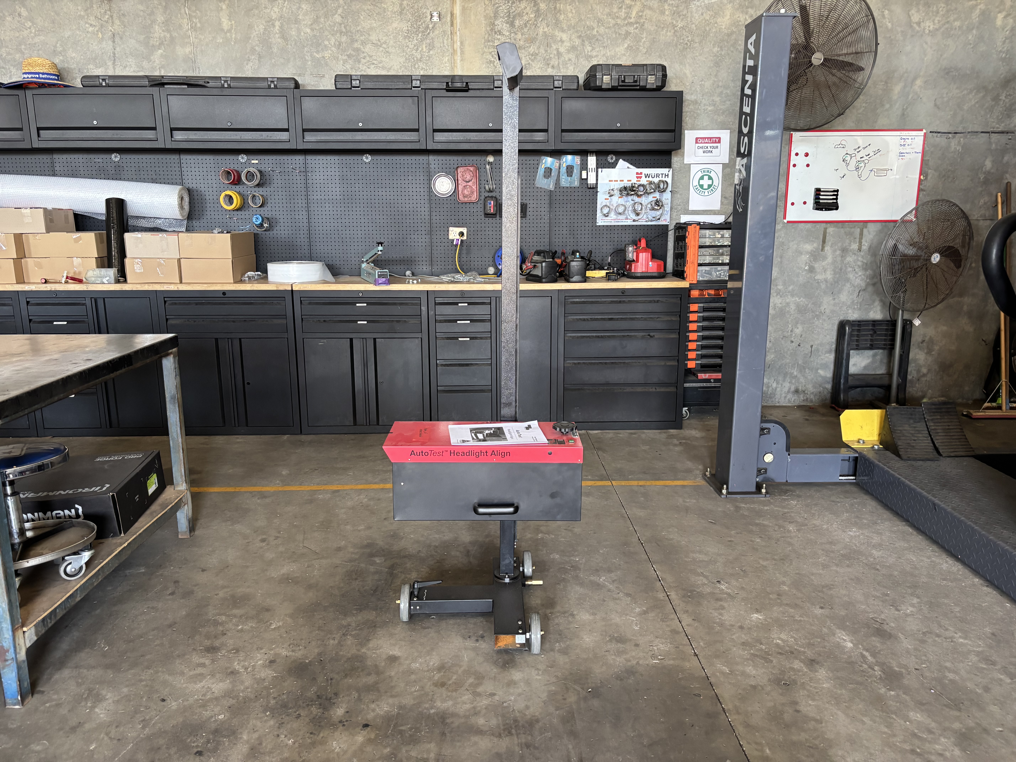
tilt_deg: -12.0
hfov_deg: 67.3
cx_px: 508
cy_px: 381
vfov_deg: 53.1
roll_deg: +0.1
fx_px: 763
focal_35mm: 26
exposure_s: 1/60
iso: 200
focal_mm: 5.96
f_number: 1.6
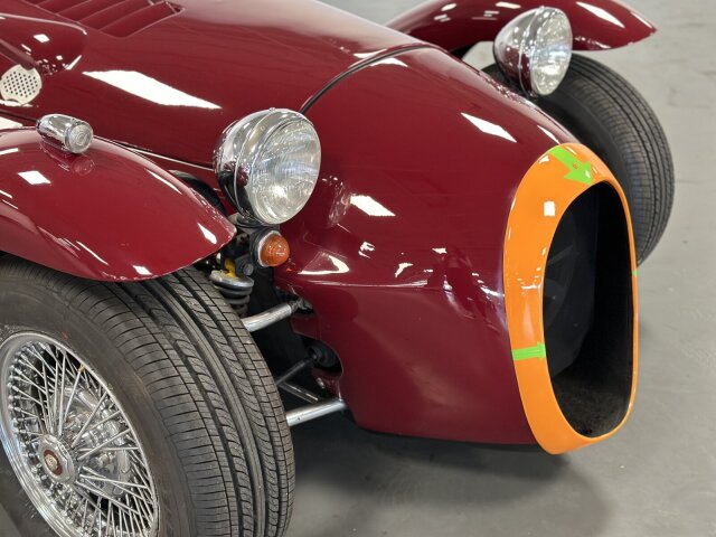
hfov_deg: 39.7
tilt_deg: -28.0
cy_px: 268
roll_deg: -1.2
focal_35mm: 48
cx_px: 358
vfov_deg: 30.3
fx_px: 993
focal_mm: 6.86
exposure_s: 1/50
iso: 400
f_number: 1.78
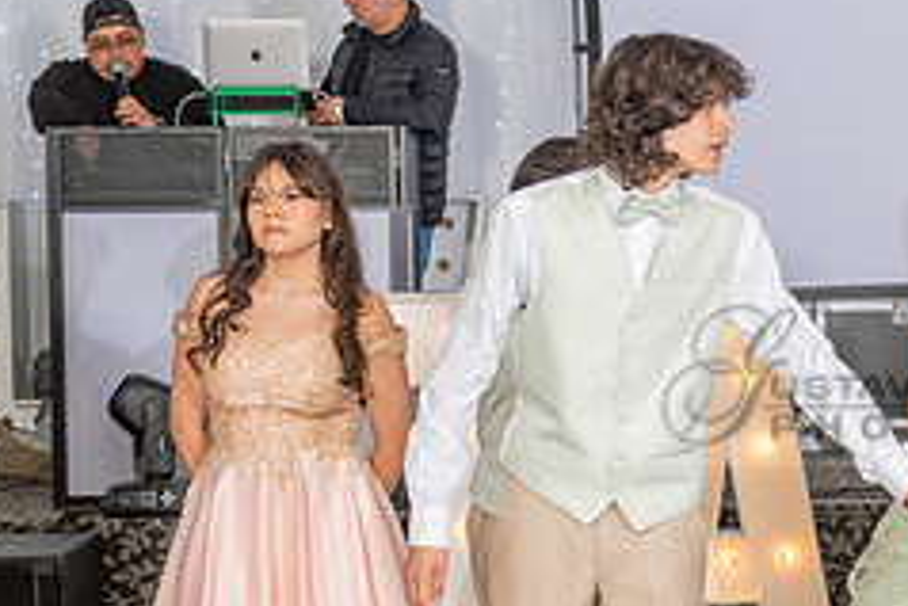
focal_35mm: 122
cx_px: 961
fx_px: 3079
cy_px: 375
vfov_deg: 11.2
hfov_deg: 16.3
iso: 500
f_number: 3.5
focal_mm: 50
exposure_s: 1/160
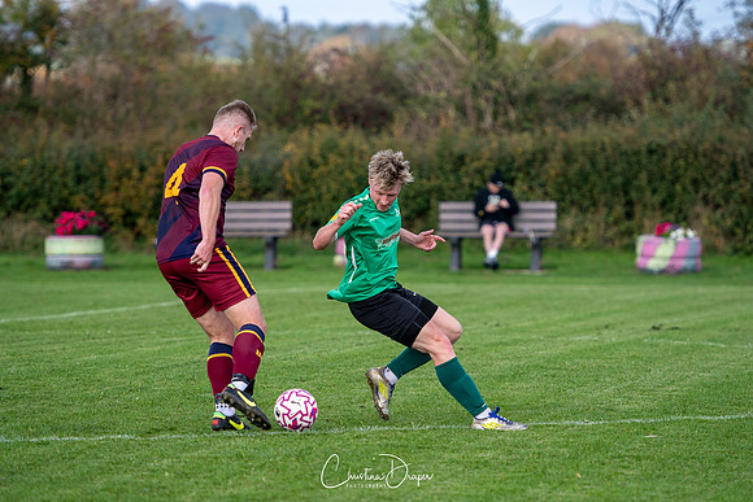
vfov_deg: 5.4
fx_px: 5335
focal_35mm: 255
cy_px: 251
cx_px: 376
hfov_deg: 8.1
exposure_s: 1/2000
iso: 320
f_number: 2.8
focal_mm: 170
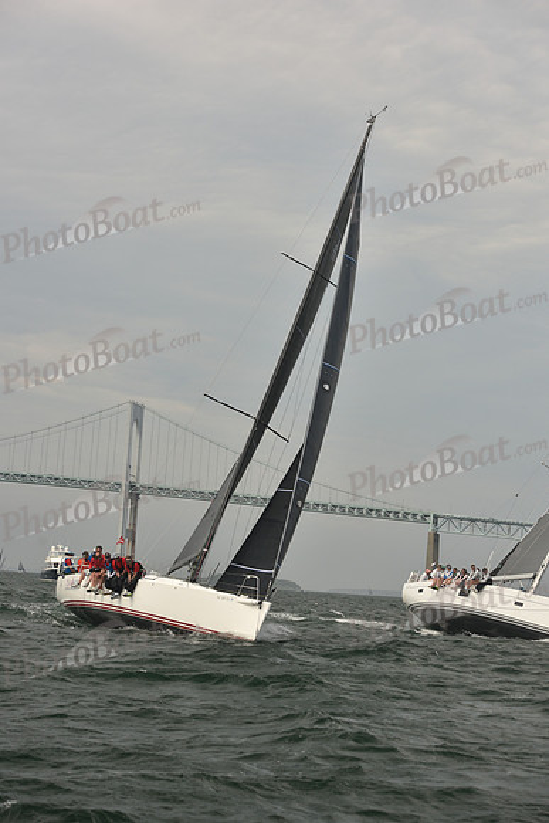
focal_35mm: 70
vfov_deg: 28.8
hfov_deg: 19.5
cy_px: 412
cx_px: 274
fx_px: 1600
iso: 250
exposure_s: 1/640
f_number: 6.3
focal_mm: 70
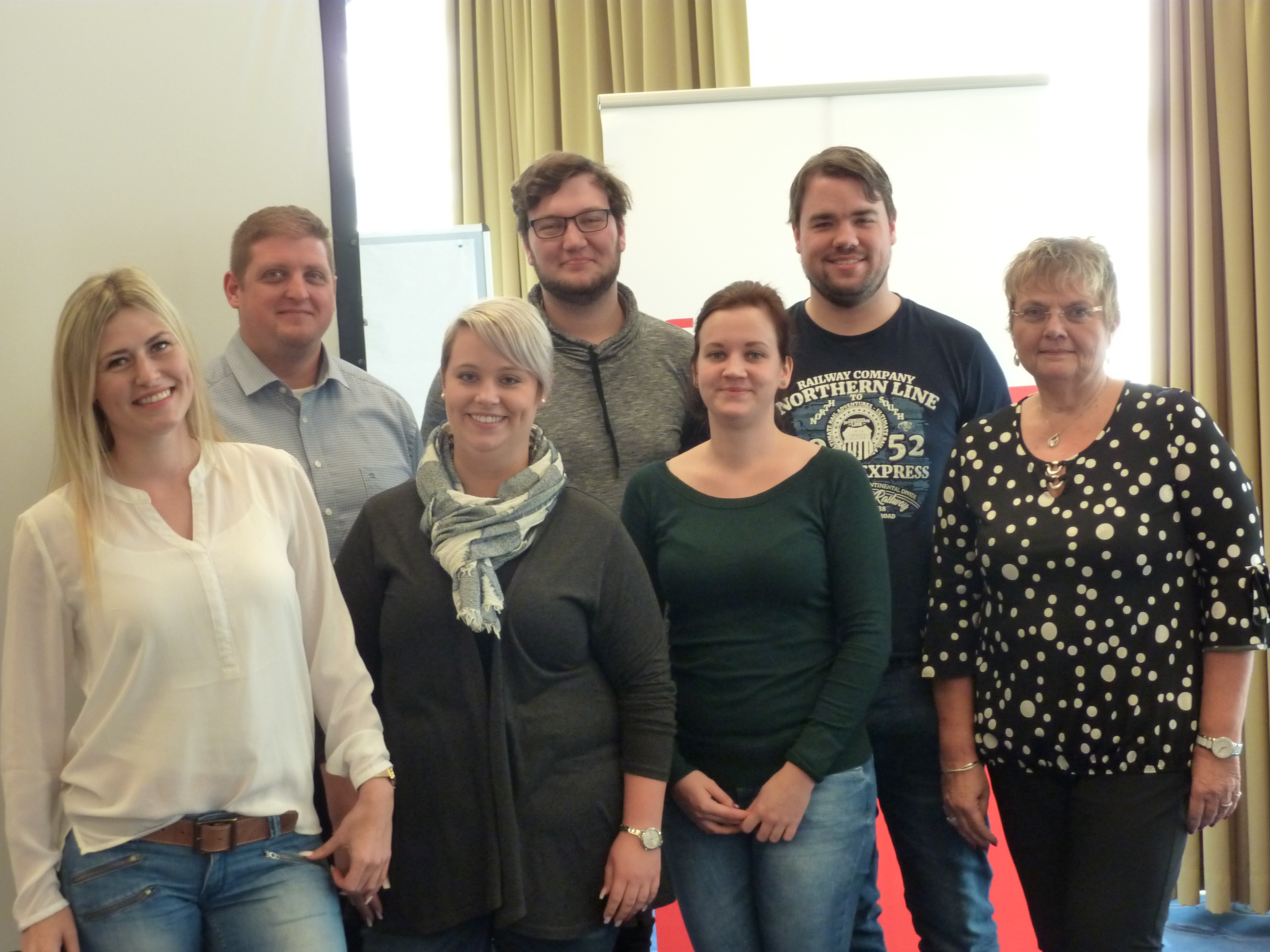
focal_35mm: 59
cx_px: 635
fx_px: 2165
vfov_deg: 24.8
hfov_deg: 32.7
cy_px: 476
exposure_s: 1/30
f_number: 3.9
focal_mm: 9.7
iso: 400
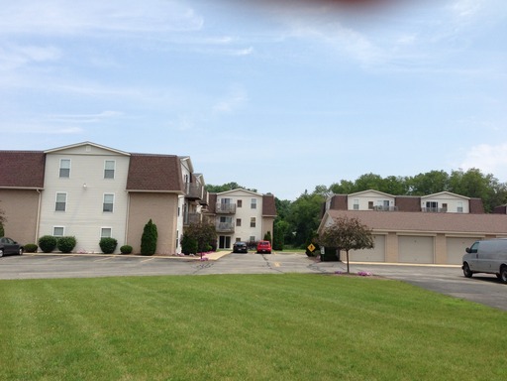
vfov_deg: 42.9
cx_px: 254
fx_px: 483
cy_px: 190
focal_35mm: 33
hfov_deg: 55.4
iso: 50
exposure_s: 1/1355
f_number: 2.4
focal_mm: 4.13
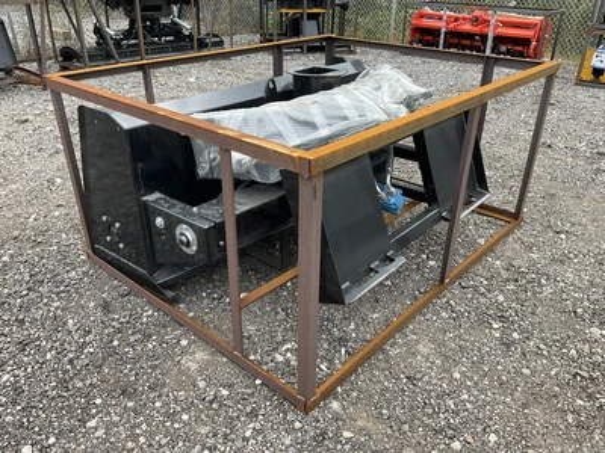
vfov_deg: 48.2
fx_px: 507
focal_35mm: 29
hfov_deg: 61.7
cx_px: 302
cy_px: 226
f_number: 1.8
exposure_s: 1/273
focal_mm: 3
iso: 25
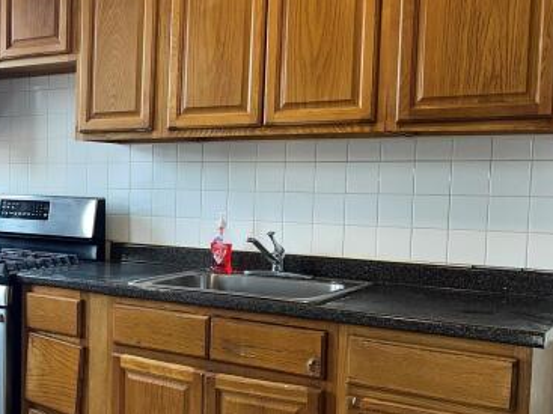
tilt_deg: -4.8
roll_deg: -0.5
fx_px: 814
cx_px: 44
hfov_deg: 35.1
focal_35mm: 51
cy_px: 250
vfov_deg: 28.5
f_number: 1.5
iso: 40
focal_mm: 5.7
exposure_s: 1/120
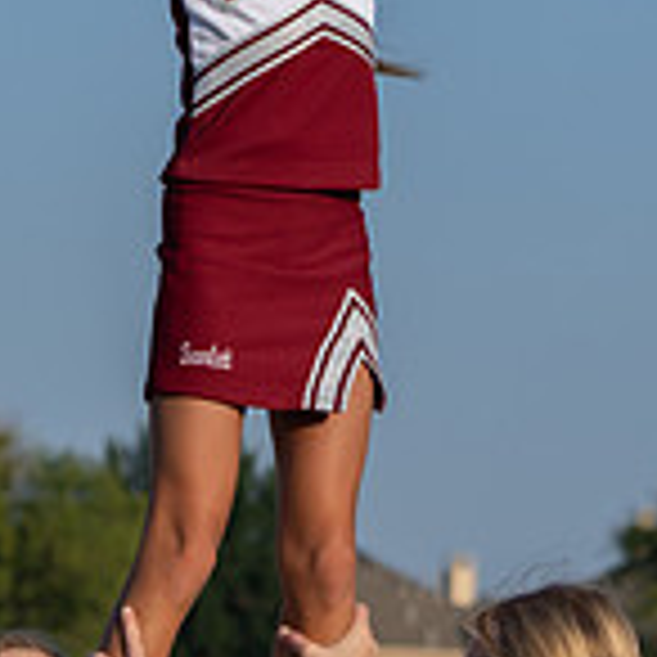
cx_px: 284
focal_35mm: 338
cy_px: 281
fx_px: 7258
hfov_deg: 5.2
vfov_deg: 5.2
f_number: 5.6
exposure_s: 1/1250
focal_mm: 100
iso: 160
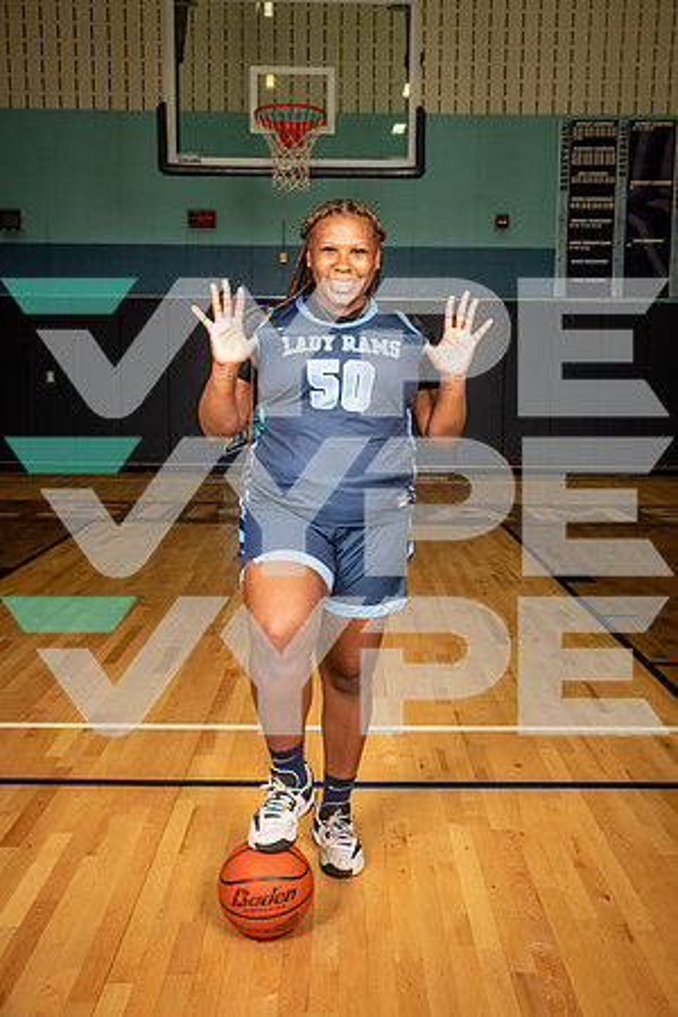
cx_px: 339
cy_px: 508
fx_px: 1017
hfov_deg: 36.9
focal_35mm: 36
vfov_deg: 53.1
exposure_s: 1/320
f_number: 6.3
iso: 640
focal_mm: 36
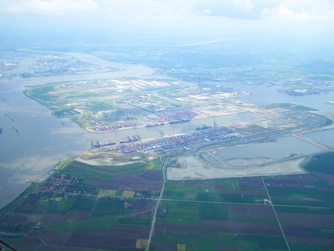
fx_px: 367
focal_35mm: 38
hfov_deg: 49.0
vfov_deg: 37.8
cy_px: 126
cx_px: 167
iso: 80
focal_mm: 6.3
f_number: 2.8
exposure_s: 1/1000
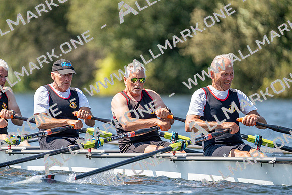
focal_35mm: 600
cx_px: 146
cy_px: 98
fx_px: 4868
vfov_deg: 2.3
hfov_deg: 3.4
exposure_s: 1/2000
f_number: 6.3
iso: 640
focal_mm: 600
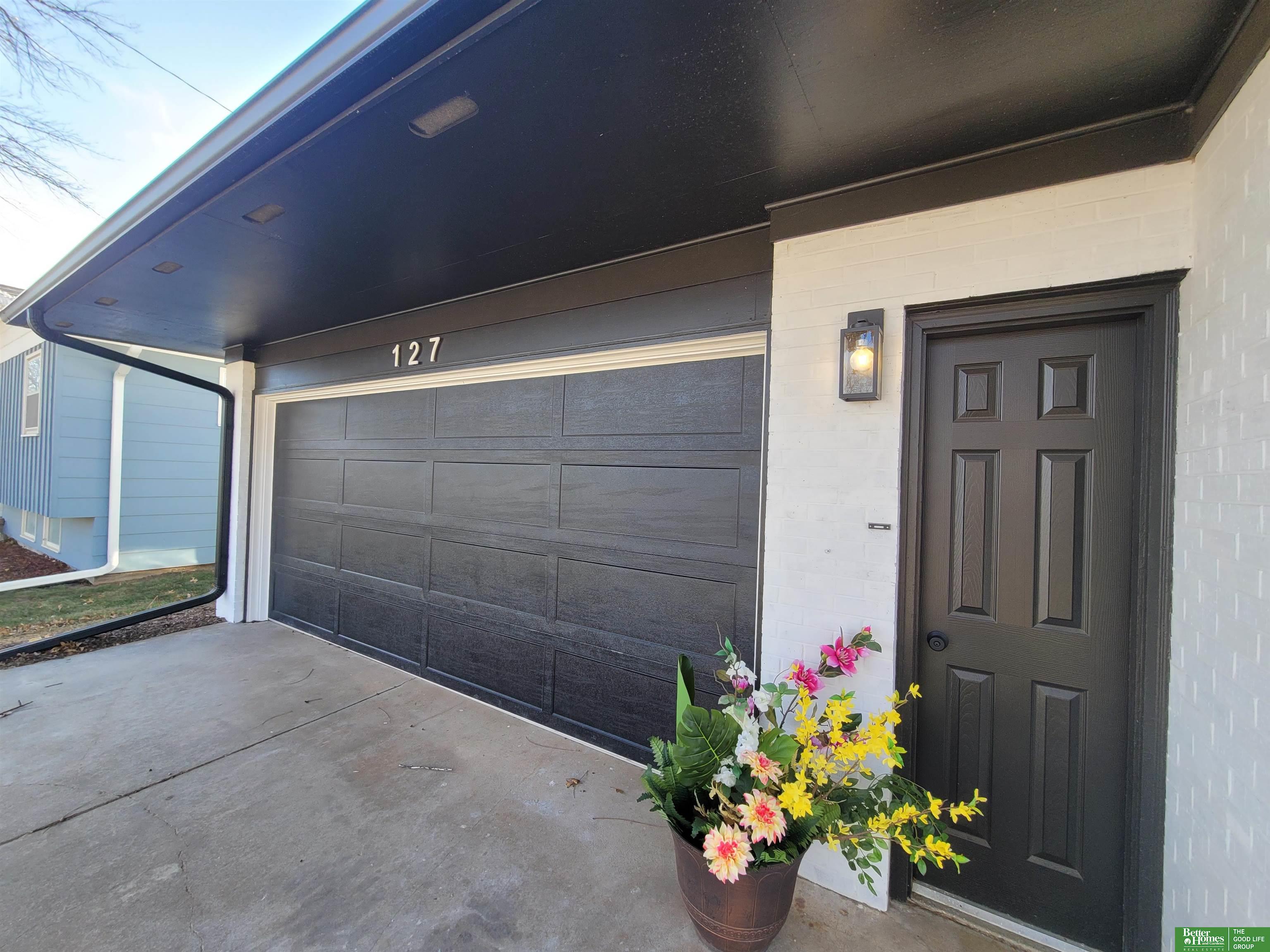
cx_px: 635
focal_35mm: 13
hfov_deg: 106.2
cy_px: 476
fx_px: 477
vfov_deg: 89.9
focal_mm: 2.2
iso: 50
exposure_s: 1/192
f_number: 2.2
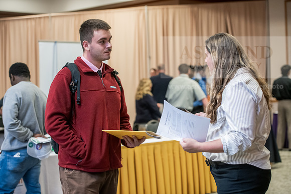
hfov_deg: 28.8
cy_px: 97
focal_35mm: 70
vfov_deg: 19.5
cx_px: 146
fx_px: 566
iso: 3200
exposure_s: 1/200
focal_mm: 70
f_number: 3.2
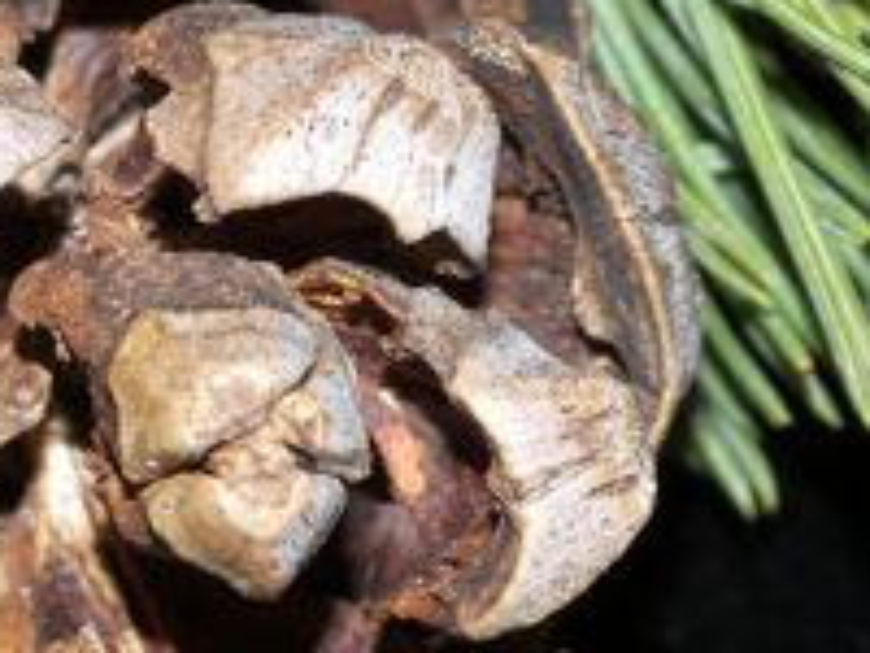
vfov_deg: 3.4
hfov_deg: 4.5
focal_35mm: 442
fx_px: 11109
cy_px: 235
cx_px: 109
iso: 50
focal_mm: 29.1
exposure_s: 1/160
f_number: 4
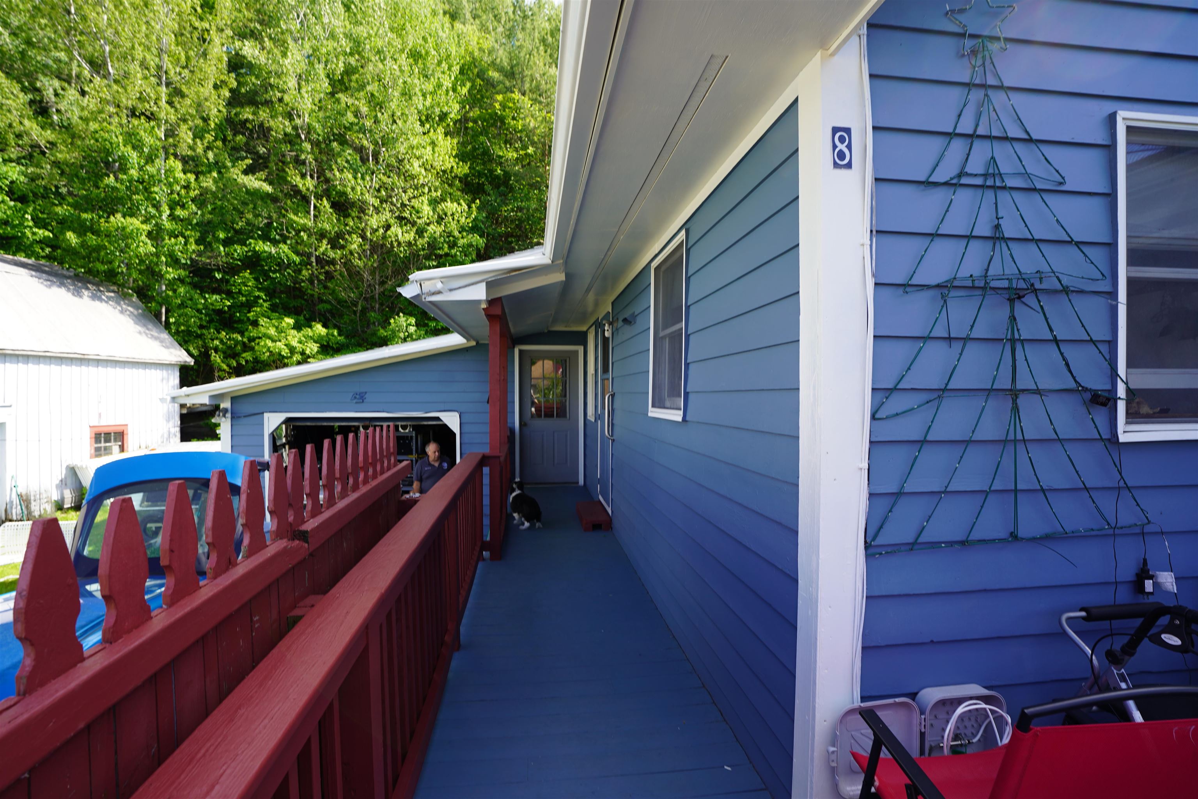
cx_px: 599
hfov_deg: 93.3
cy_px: 400
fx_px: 566
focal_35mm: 17
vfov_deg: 70.4
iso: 100
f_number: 6.3
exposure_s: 1/100
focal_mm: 17
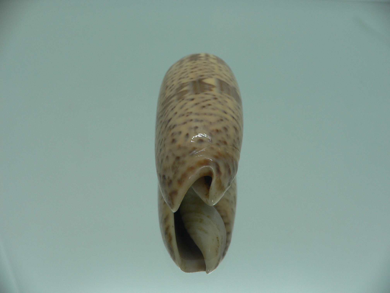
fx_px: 394
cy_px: 146
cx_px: 195
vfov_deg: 40.7
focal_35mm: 35
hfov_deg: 52.6
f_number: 2.8
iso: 80
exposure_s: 1/60
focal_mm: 4.6
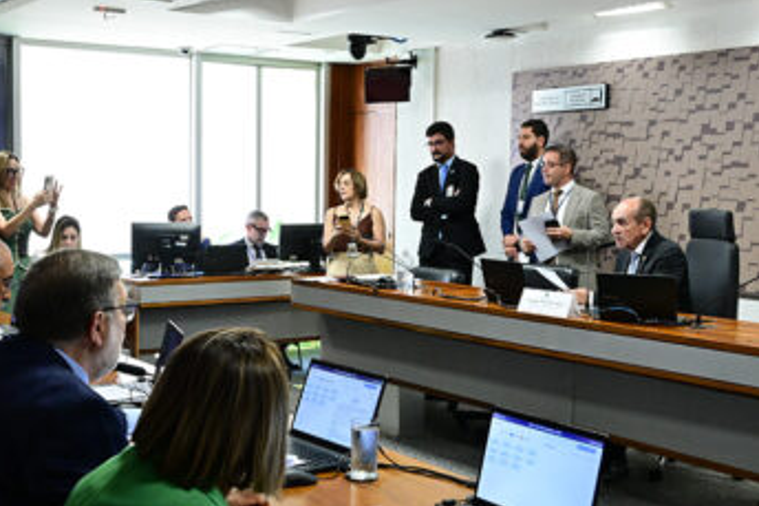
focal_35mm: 44
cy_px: 305
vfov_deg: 30.4
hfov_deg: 44.3
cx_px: 298
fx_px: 927
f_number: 5.6
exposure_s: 1/125
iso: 4000
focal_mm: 24
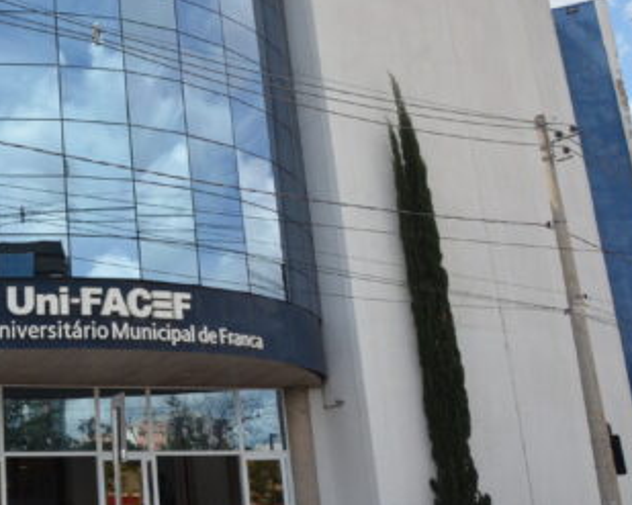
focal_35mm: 54
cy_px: 210
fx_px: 1010
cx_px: -18
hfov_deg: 31.7
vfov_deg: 28.0
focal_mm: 18
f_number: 13
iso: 800
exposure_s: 1/640
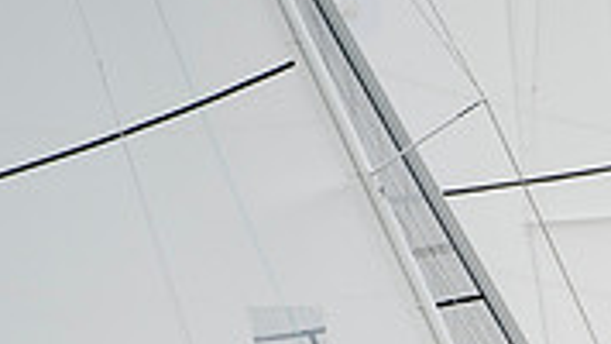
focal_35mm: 1367
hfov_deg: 1.6
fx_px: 22141
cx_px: 759
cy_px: 444
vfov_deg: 0.9
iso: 400
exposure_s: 1/1000
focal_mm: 400
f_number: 4
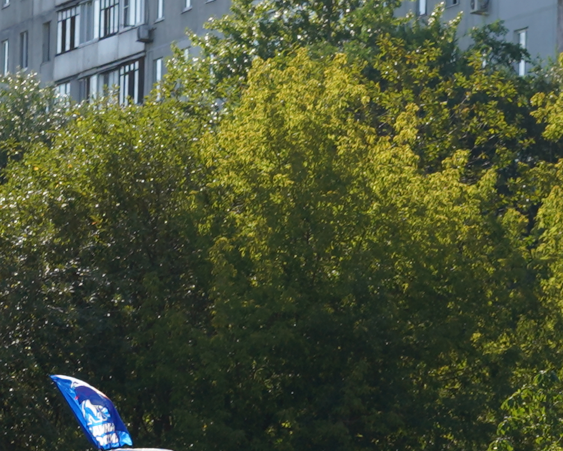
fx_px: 4683
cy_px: 641
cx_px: 886
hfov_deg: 6.8
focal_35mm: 281
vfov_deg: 5.5
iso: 100
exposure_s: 1/640
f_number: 4
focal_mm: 50
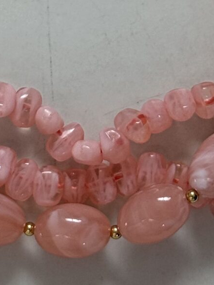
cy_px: -227
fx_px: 1730
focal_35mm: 210
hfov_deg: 7.1
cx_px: 97
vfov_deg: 9.0
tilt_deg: -81.5
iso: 64
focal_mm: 6.76
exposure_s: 1/304
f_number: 1.78
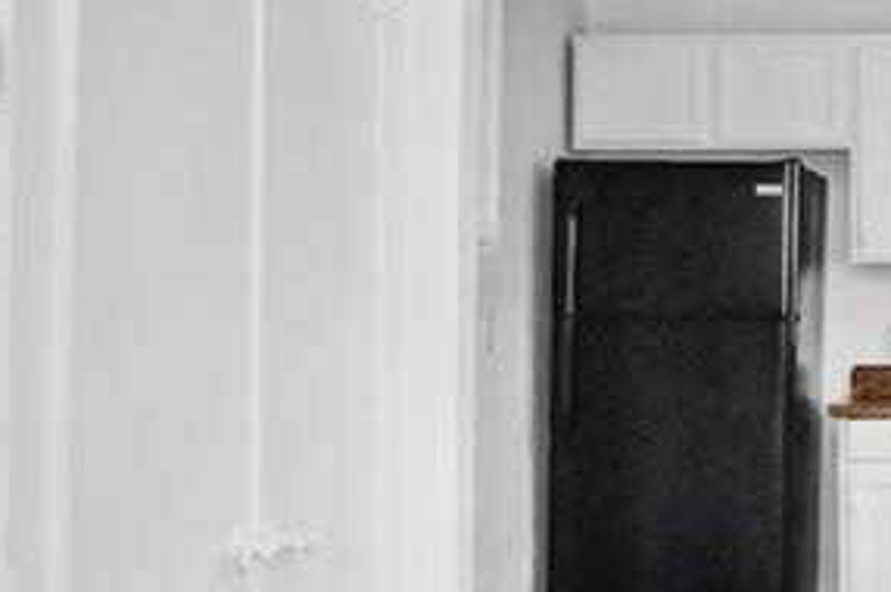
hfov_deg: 22.4
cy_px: 584
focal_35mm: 84
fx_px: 2077
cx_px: 1056
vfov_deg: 15.9
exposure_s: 1/60
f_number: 9
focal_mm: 10
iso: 320
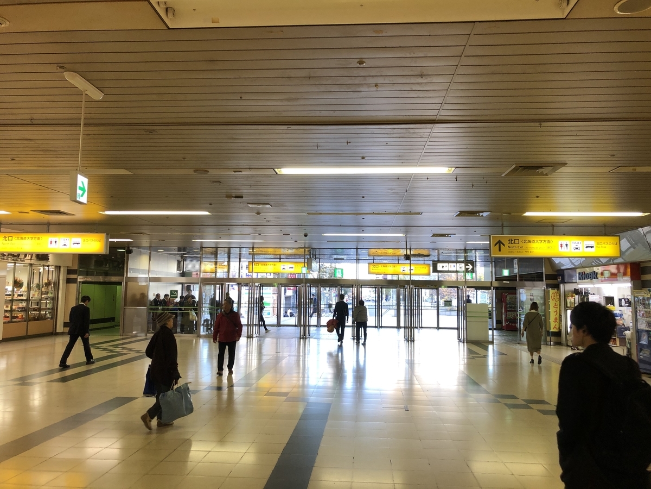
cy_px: 244
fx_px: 527
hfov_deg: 63.4
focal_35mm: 28
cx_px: 326
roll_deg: -1.4
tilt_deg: +4.3
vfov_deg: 49.7
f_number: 1.8
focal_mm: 3.99
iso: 25
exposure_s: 1/33
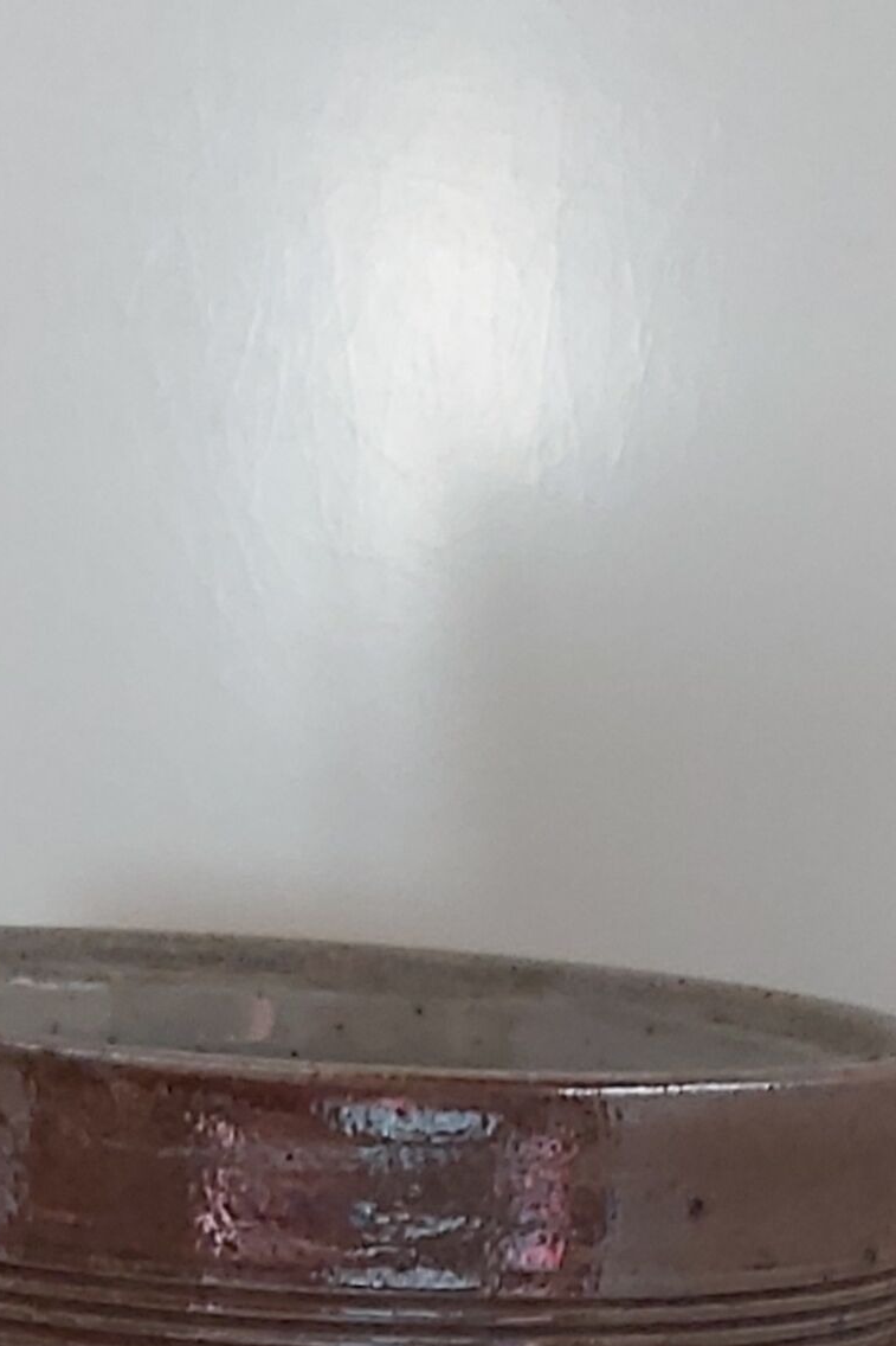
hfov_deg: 14.2
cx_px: 394
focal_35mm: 96
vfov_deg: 20.0
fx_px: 3585
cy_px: 1602
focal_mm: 3.92
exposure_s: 1/17
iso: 800
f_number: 1.7
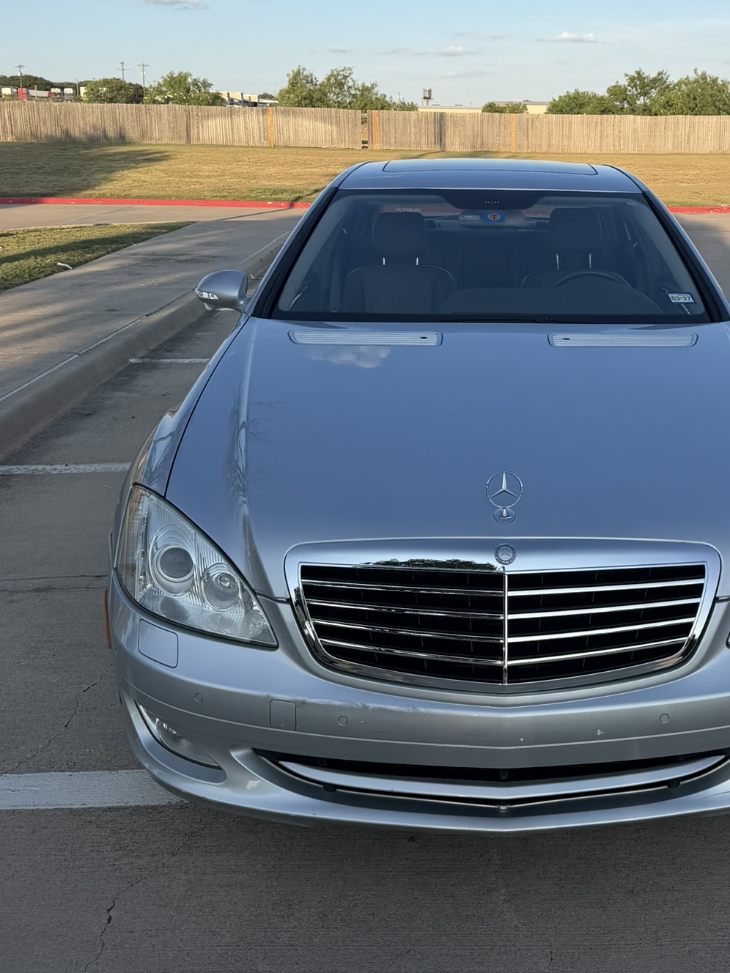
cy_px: 326
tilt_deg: -11.1
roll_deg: -0.4
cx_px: 508
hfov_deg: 38.1
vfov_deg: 49.3
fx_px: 1040
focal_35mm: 37
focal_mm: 6.76
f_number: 1.78
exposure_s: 1/2445
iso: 80
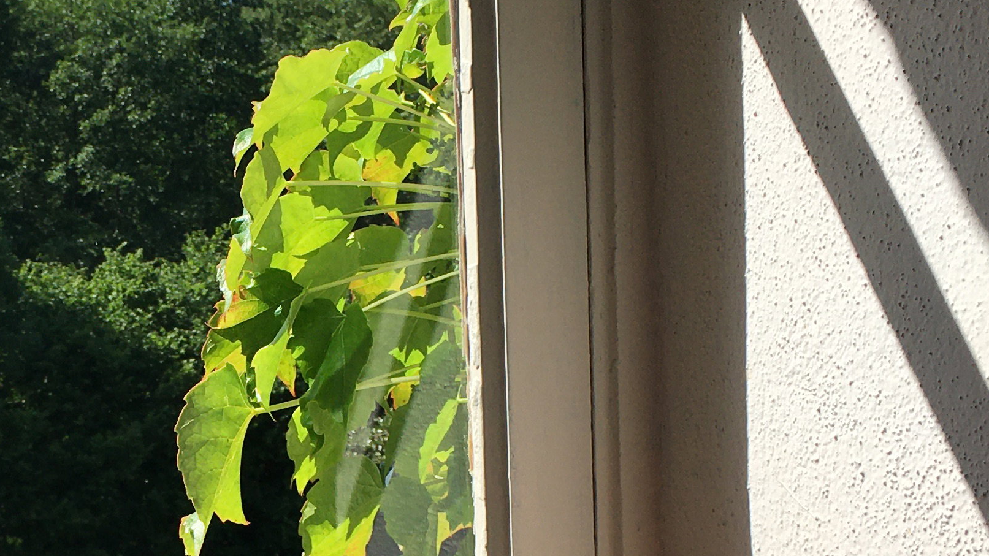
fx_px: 2072
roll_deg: +2.5
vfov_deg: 15.1
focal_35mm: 79
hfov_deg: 26.2
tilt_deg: -9.0
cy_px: 484
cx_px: 143
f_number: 2.2
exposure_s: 1/1326
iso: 25
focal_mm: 4.15
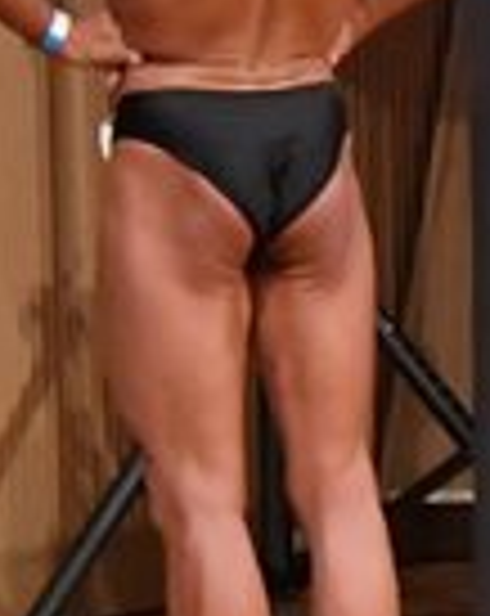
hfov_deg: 1.4
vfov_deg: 1.8
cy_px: 171
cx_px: 1185
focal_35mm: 1075
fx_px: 19553
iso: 10000
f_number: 5.6
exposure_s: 1/400
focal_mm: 135
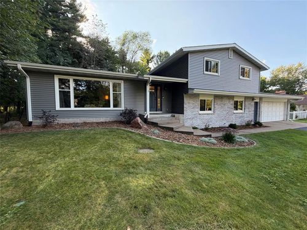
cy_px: 115
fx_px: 124
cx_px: 154
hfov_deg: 102.1
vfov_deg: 85.7
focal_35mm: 14
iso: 64
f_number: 2.2
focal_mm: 2.22
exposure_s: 1/162
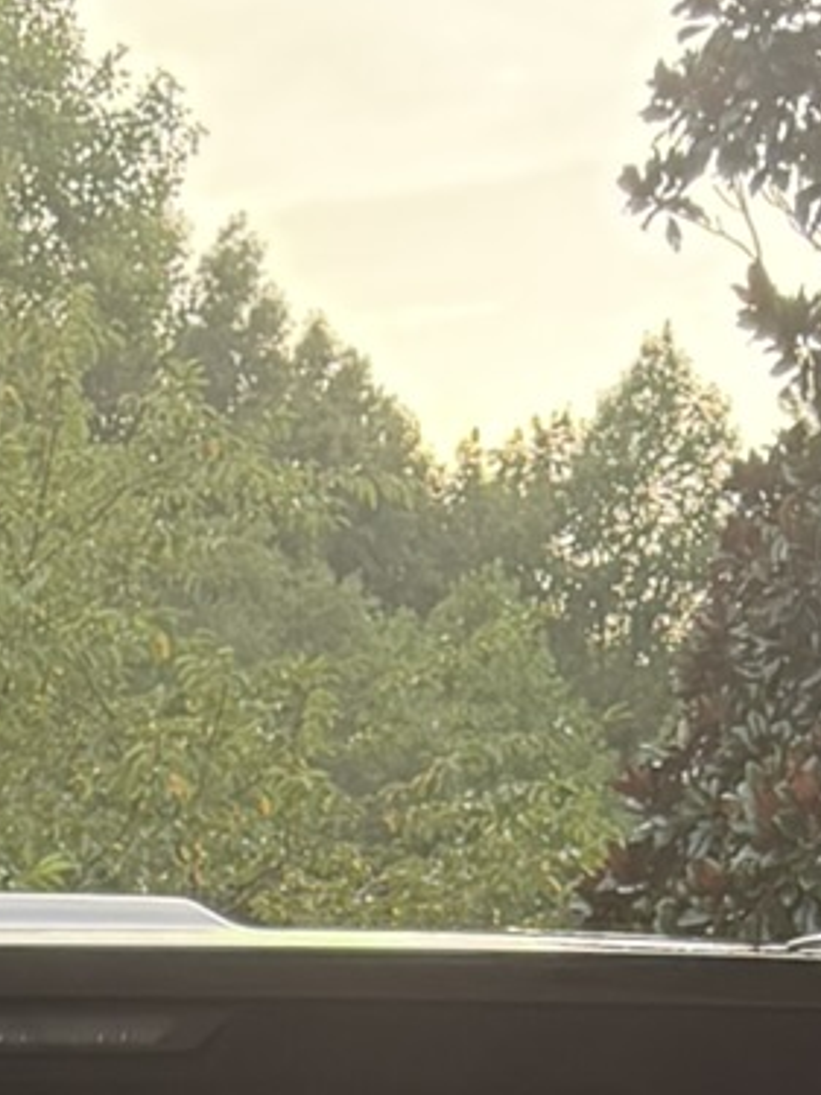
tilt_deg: -10.4
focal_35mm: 131
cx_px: -234
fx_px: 4145
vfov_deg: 12.7
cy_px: 2333
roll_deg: -0.1
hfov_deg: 11.0
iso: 200
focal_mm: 6.76
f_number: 1.78
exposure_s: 1/104
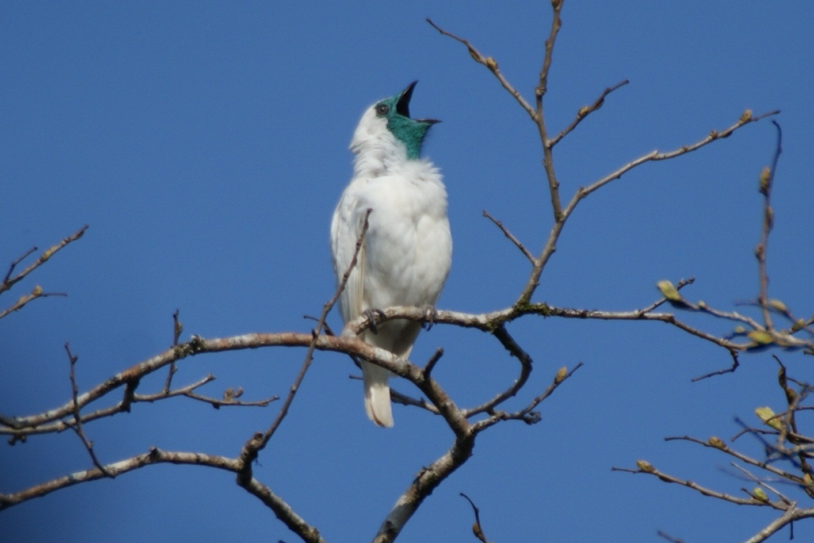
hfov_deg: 2.7
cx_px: 407
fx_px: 16961
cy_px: 272
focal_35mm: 750
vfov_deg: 1.8
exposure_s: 1/500
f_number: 6.3
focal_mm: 500
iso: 100
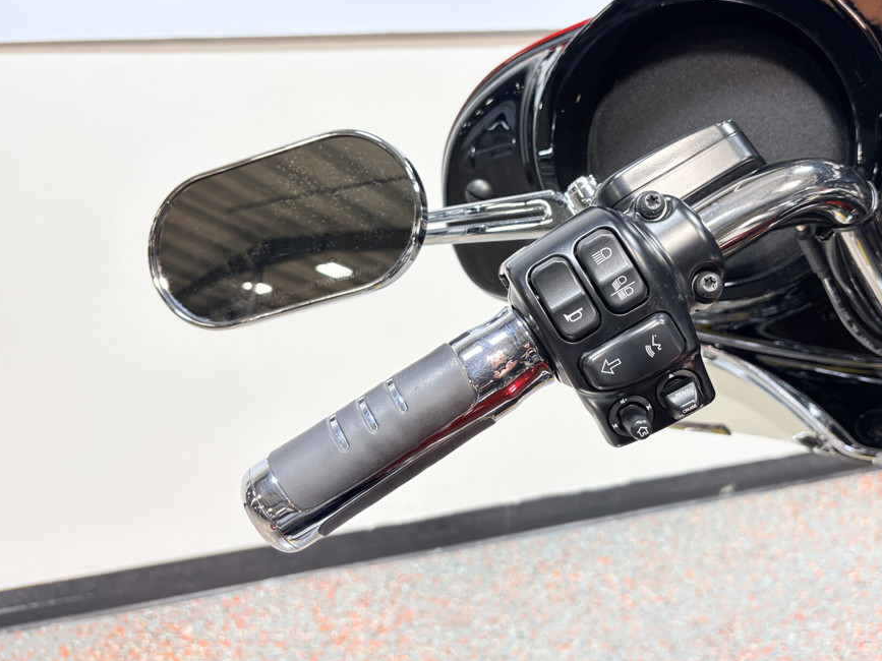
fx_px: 815
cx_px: 538
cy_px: 289
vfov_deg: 44.1
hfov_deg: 56.3
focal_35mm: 32
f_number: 1.6
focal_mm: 5.96
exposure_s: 1/120
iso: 50
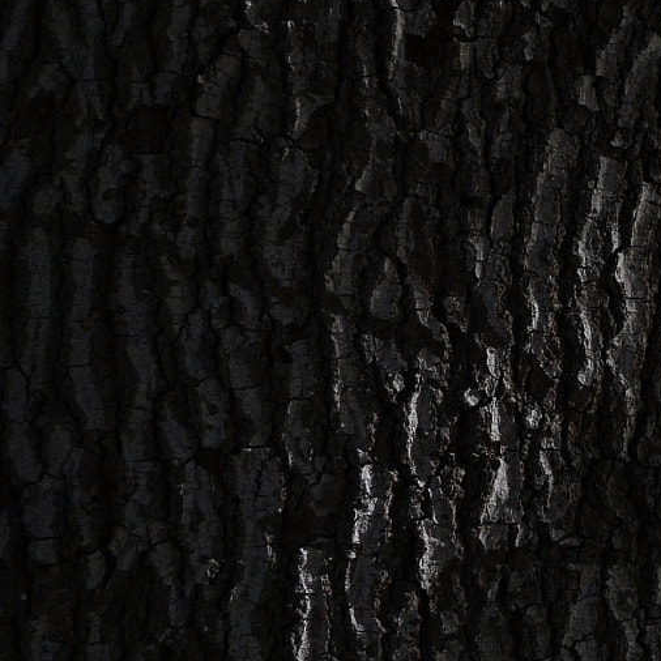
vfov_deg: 12.0
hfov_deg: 11.7
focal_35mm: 145
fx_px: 3133
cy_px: 324
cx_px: 836
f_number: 5
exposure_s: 1/320
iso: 100
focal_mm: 36
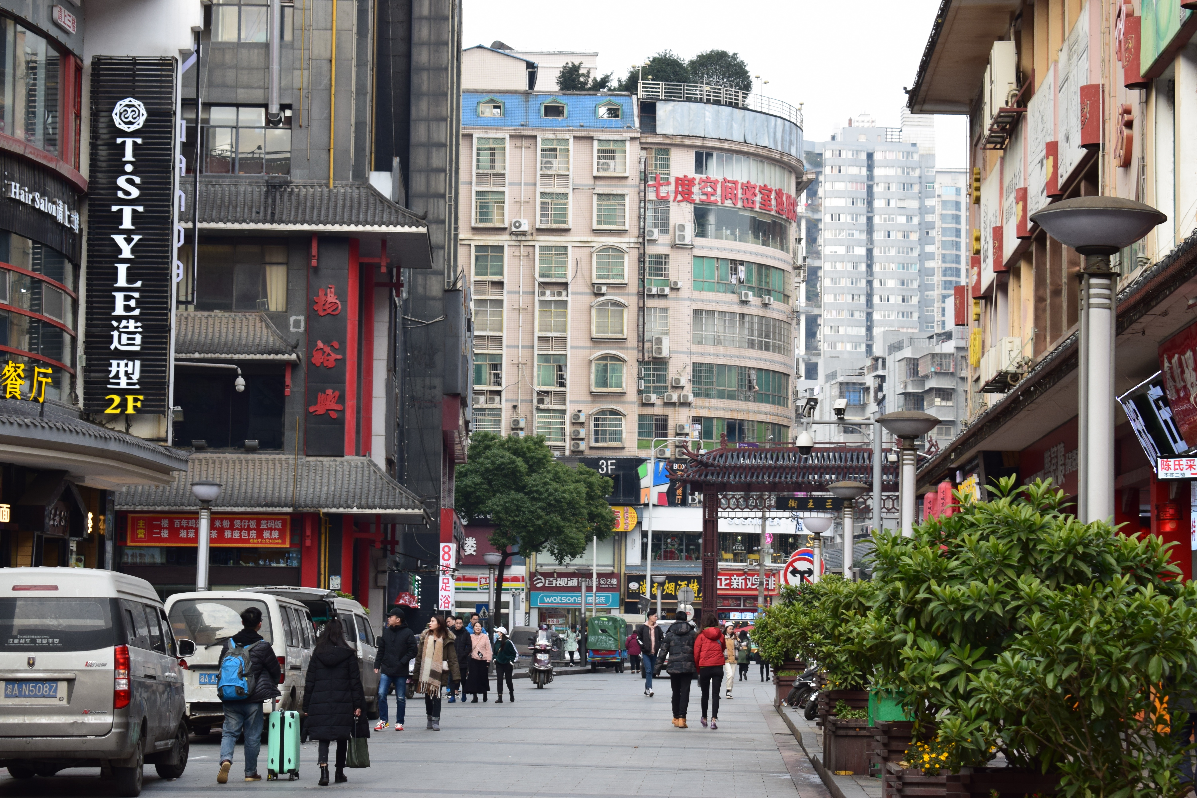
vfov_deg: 16.6
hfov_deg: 24.6
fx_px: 2743
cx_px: 598
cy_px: 399
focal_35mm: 82
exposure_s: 1/125
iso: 400
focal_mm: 55
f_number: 9
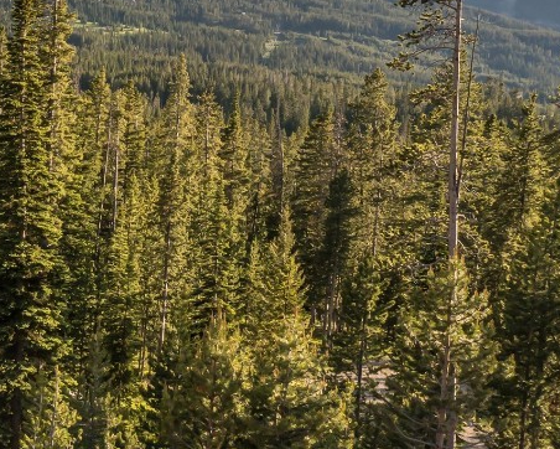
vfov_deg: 22.4
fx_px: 1111
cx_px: -48
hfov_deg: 26.2
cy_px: 73
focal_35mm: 67
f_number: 8
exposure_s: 1/160
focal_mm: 10.26
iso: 100
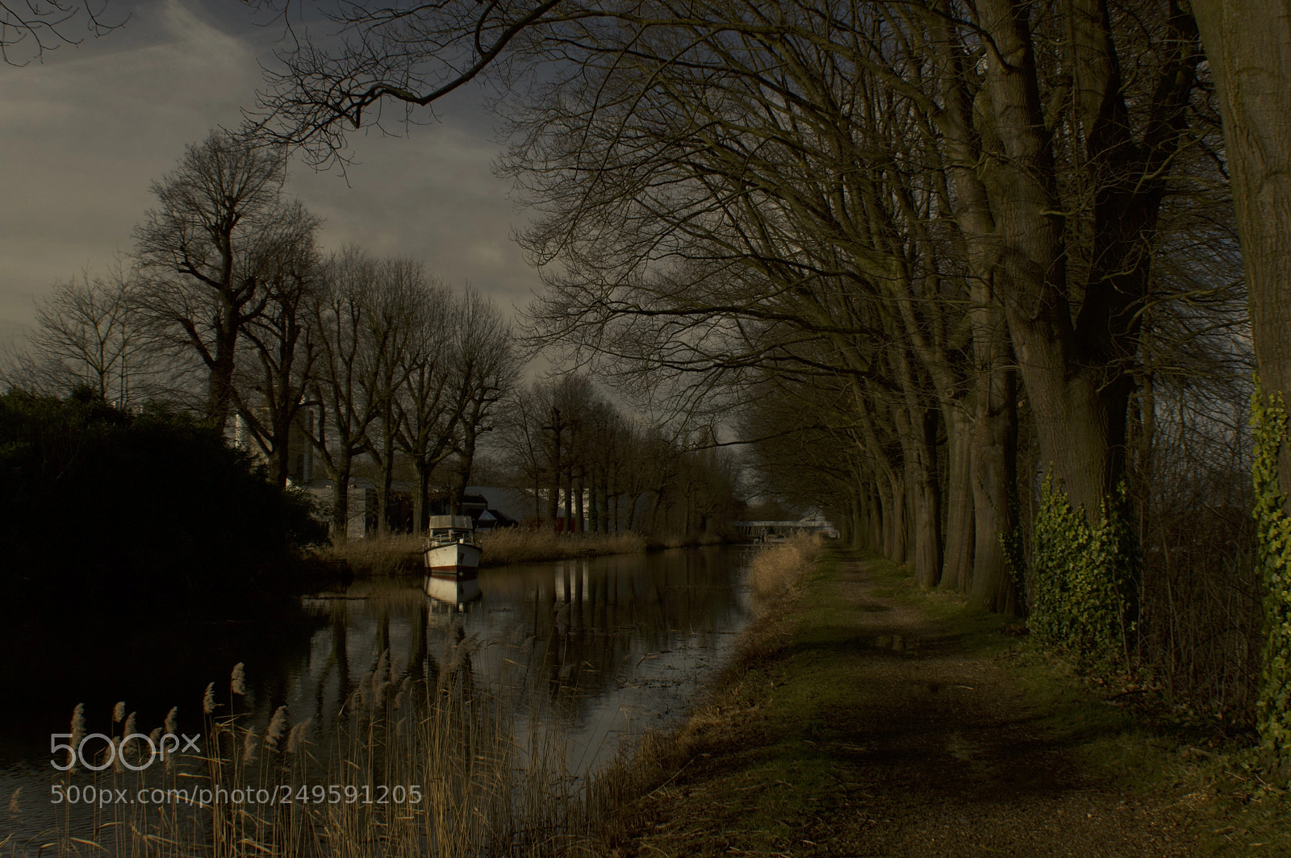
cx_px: 646
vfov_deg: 25.7
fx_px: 1881
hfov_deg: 37.9
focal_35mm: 52
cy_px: 429
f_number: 9
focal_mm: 35
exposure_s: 1/160
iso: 100
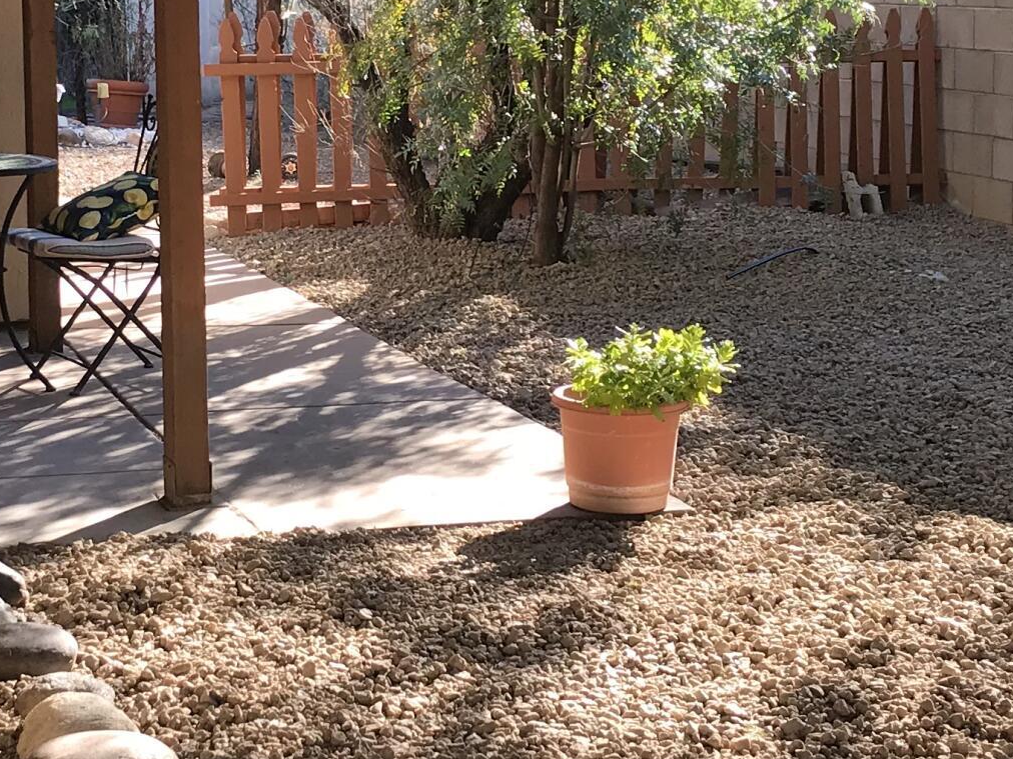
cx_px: 397
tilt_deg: -7.3
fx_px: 2429
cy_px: 293
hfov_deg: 23.5
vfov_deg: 17.8
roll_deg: +0.2
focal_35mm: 83
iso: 20
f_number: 1.8
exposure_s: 1/278
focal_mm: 3.99
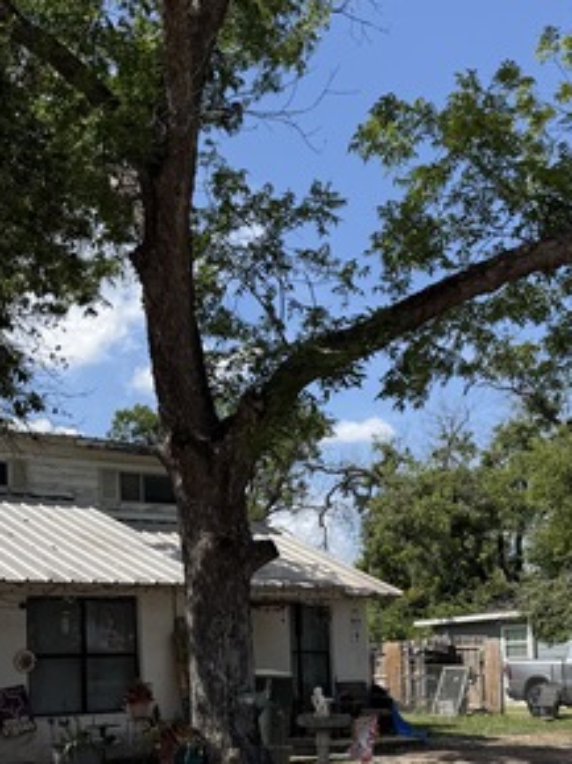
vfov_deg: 35.3
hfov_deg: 27.5
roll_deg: +2.4
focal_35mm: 53
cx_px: 256
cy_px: 587
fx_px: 1169
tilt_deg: +5.6
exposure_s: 1/4975
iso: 80
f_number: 1.78
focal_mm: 6.76
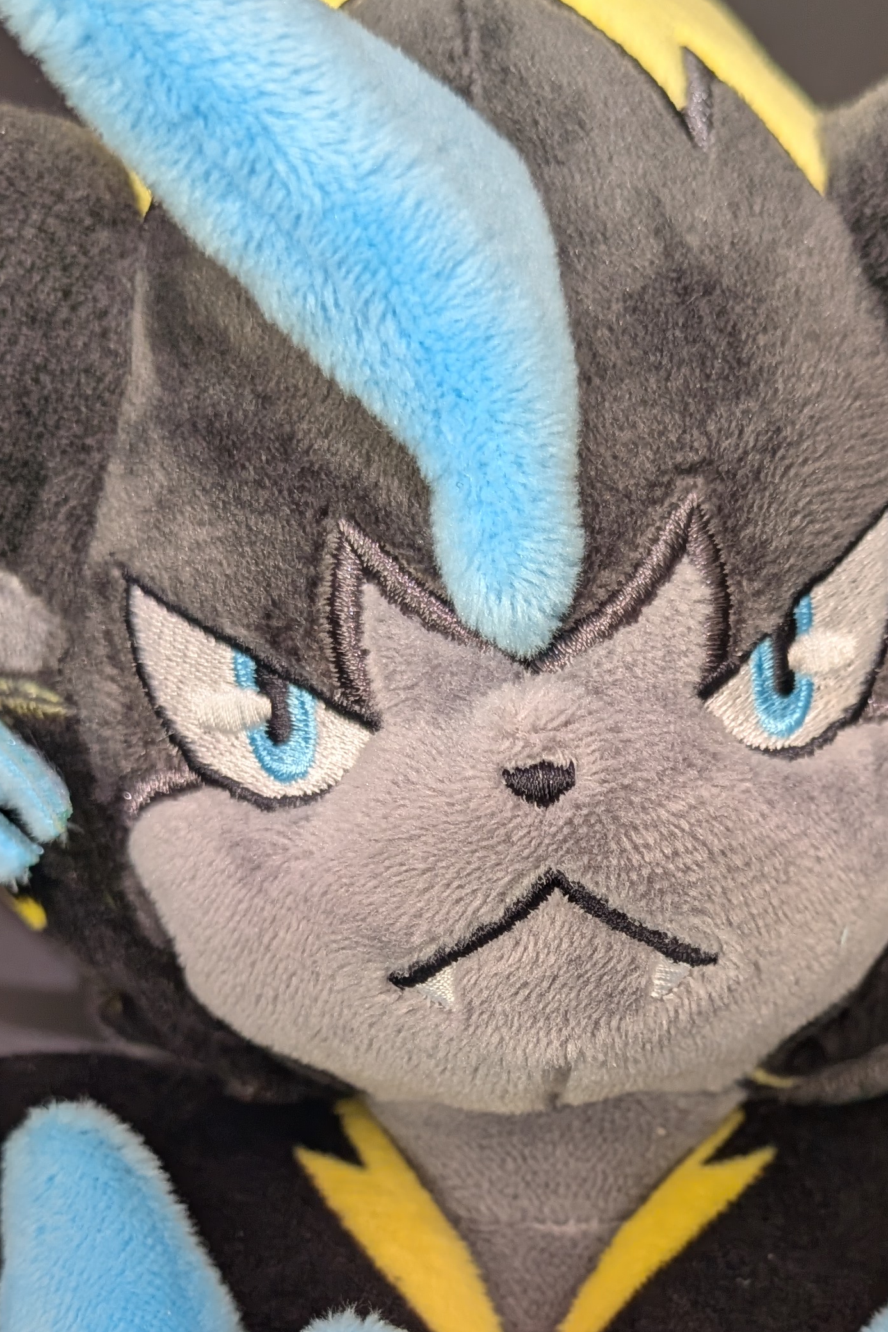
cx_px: 538
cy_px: 1064
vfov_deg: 39.5
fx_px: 1776
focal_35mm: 48
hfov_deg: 28.0
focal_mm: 4.53
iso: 66
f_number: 1.7
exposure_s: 1/60
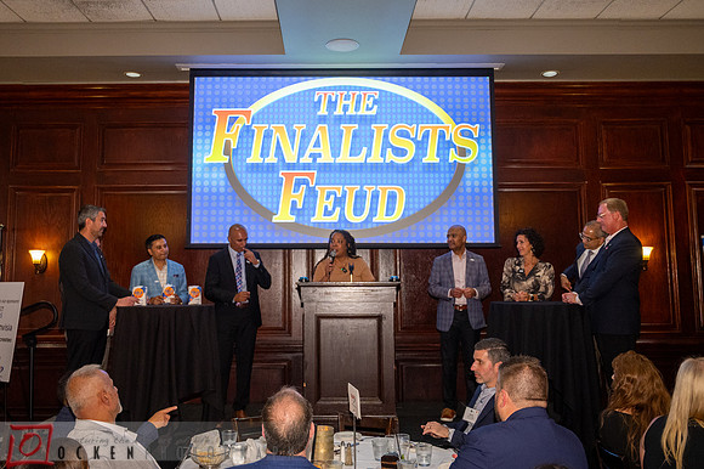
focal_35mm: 35
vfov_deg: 38.0
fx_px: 679
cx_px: 329
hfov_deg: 54.8
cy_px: 205
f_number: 4
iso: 2500
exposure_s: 1/80
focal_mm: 29
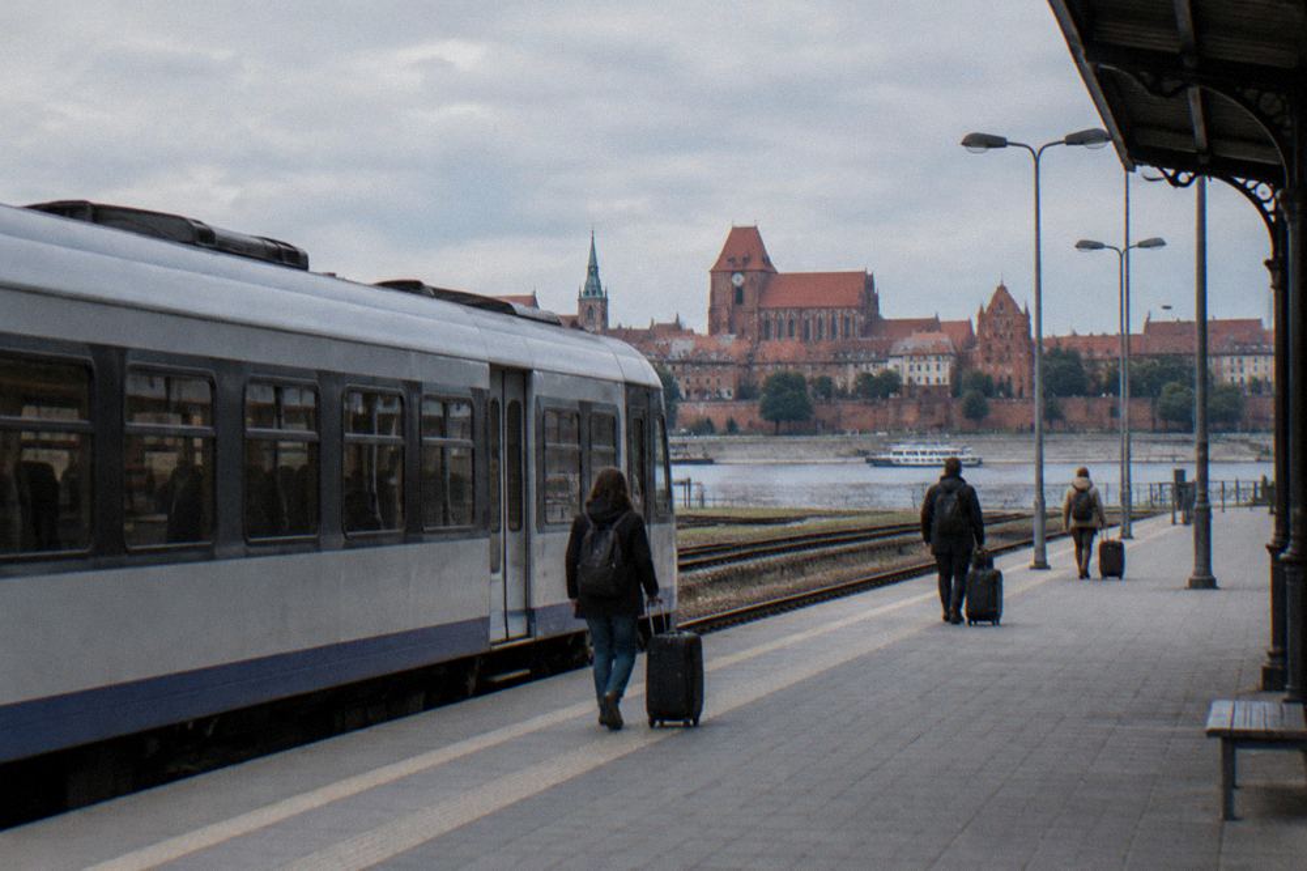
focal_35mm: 37
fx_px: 1343
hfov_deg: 51.9
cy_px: 436
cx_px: 654
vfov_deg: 35.9
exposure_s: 1/400
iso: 400
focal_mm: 37
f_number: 8
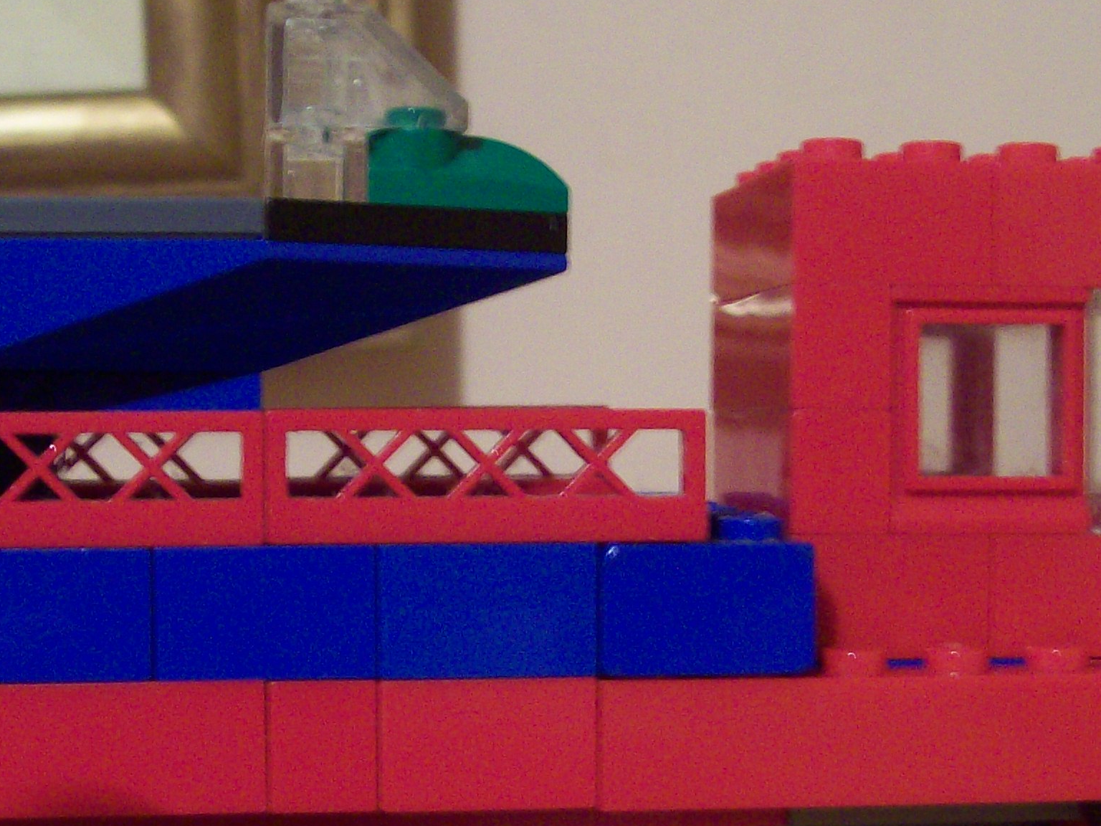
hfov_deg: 27.0
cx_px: 455
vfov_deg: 20.3
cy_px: 593
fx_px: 2290
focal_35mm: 72
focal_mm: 6
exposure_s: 1/8
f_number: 2.7
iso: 160
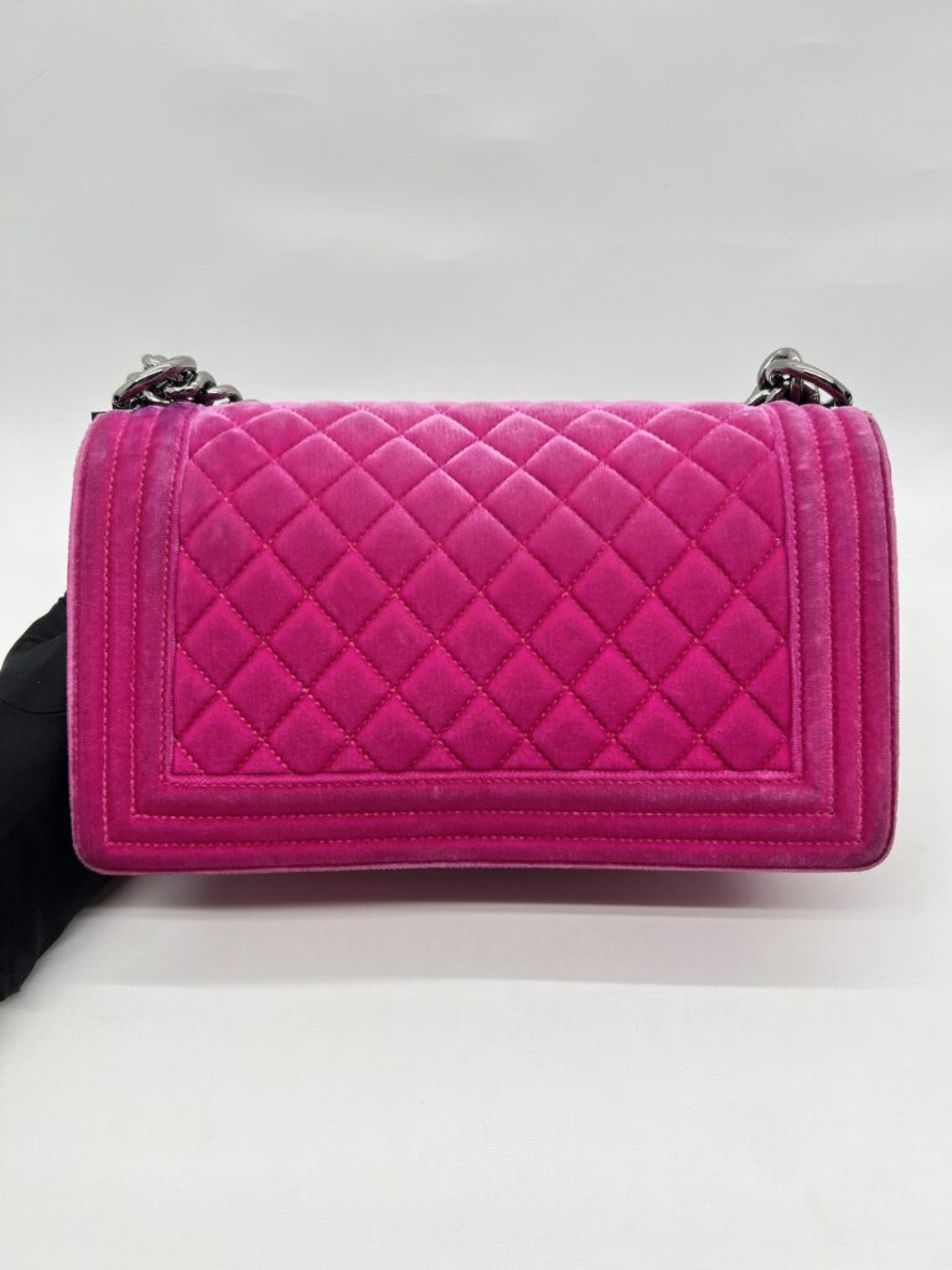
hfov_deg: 53.1
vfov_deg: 67.3
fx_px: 953
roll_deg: +1.0
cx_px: 476
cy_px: 635
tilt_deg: -37.7
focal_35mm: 26
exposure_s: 1/112
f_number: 1.5
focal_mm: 5.7
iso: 32
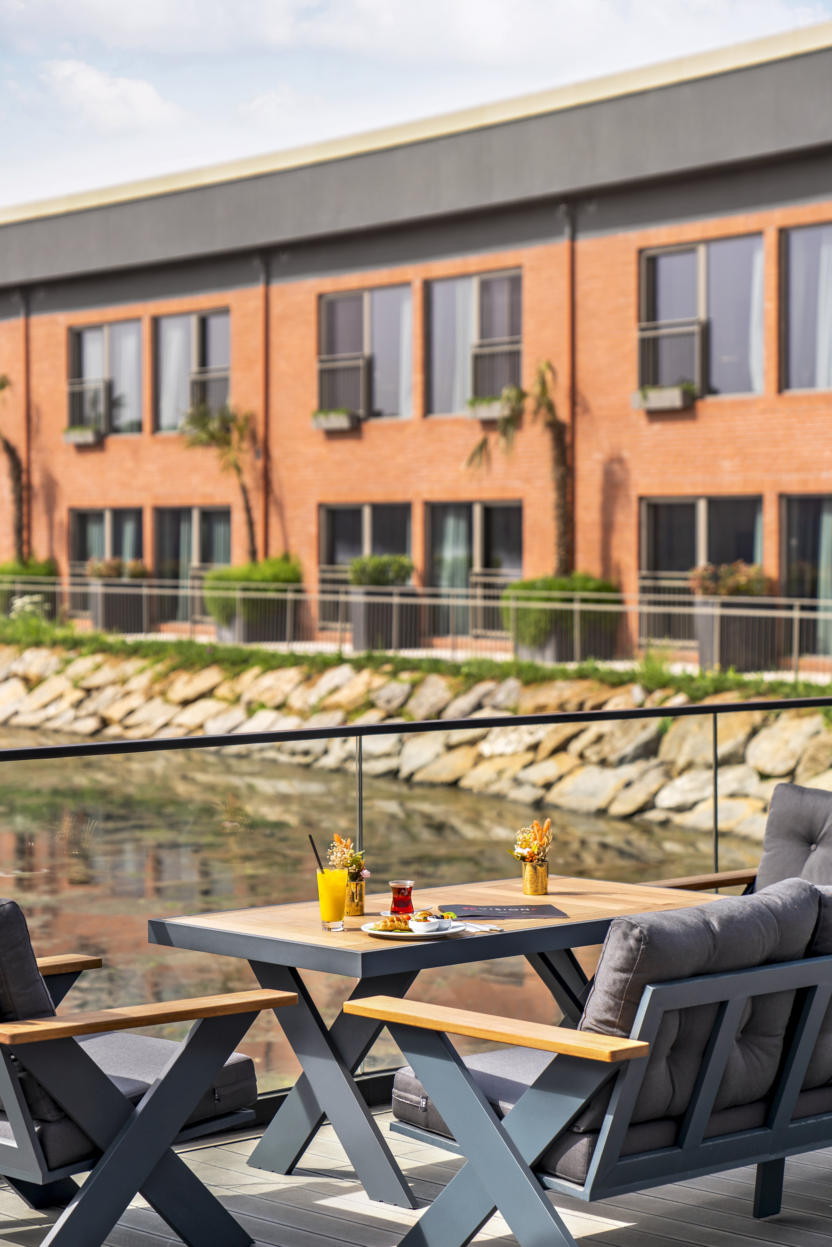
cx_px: 352
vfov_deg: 24.2
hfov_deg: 16.3
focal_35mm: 84
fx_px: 2911
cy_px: 559
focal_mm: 70
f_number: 3.2
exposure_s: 1/800
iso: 100
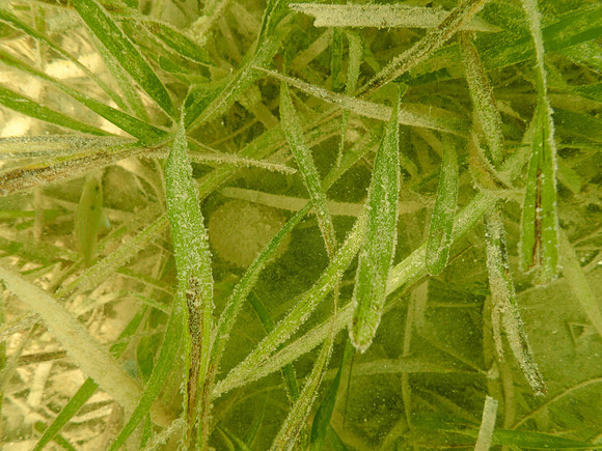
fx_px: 435
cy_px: 226
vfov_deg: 54.9
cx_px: 301
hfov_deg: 69.4
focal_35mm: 25
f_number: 2.8
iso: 100
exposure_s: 1/80
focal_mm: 4.5
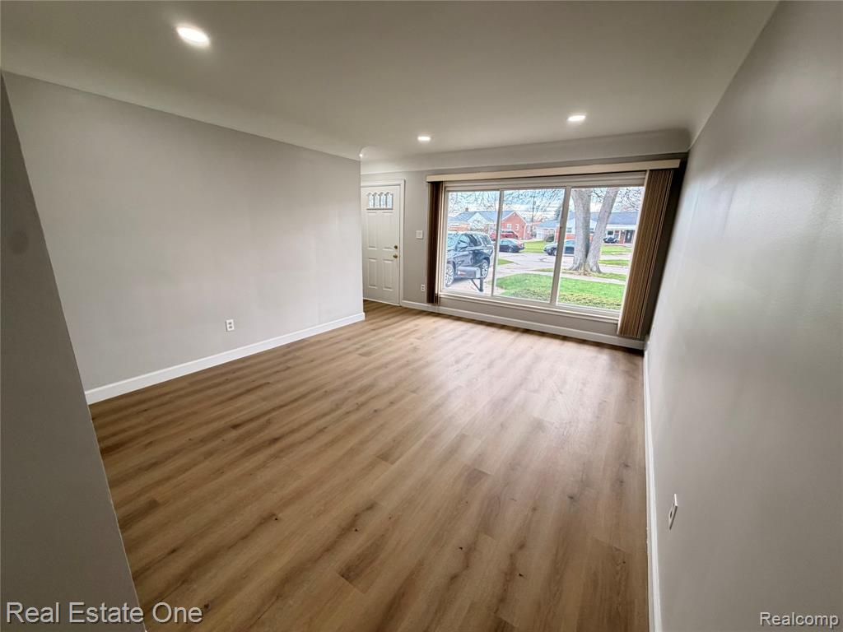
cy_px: 316
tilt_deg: -15.4
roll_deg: -1.7
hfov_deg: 102.1
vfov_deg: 85.7
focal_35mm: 14
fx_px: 341
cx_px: 422
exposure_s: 1/120
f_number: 2.2
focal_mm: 2.22
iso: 160
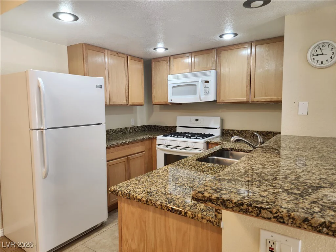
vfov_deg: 58.9
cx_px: 168
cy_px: 126
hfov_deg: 73.9
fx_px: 223
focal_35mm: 23
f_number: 1.8
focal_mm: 5.4
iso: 125
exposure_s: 1/120
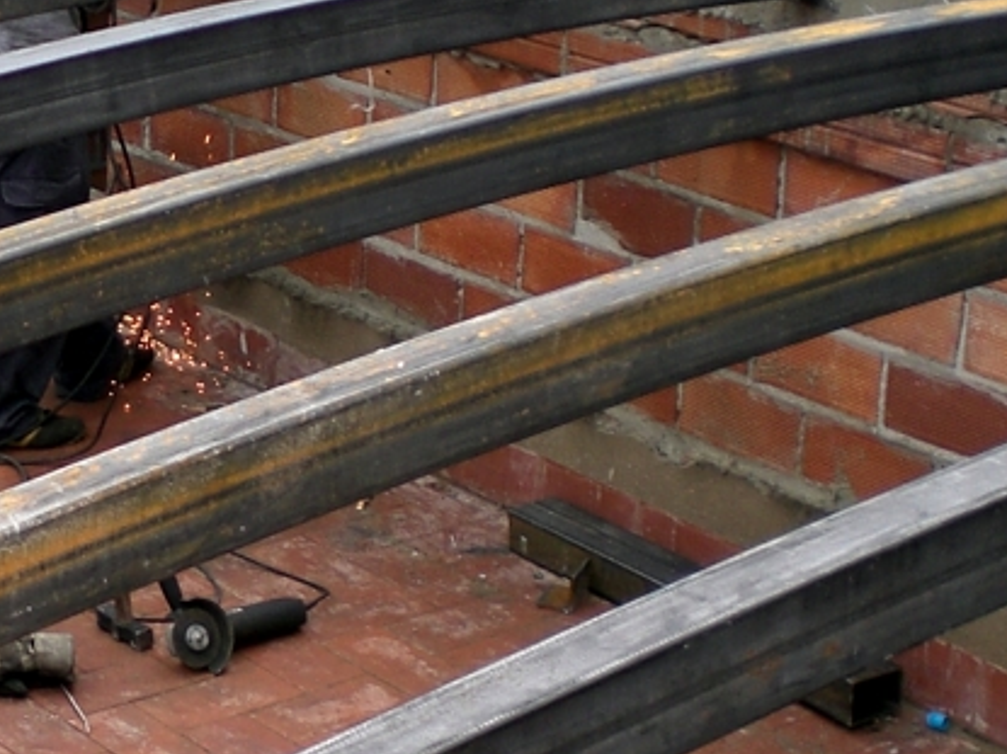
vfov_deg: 13.4
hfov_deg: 17.5
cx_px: 5
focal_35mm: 110
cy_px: 432
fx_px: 3199
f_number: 3.1
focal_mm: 6.3
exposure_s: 1/160
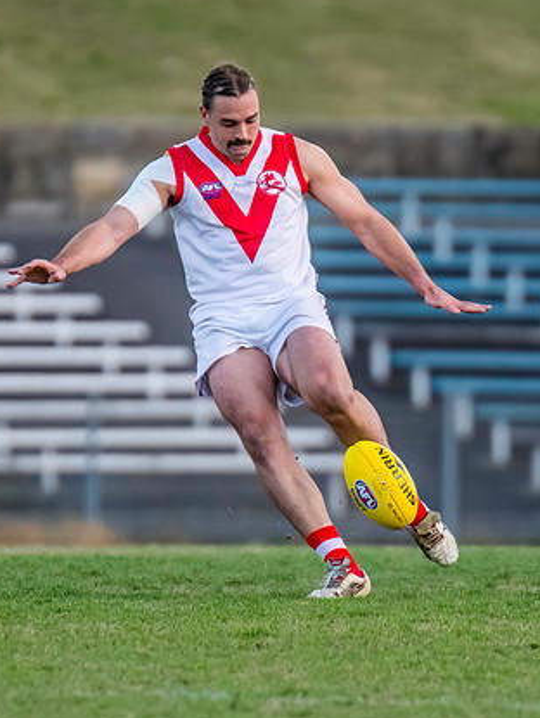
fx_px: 22574
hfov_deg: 1.4
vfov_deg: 1.8
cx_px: 273
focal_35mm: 1087
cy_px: 260
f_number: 4
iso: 1400
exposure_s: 1/1600
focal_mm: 380
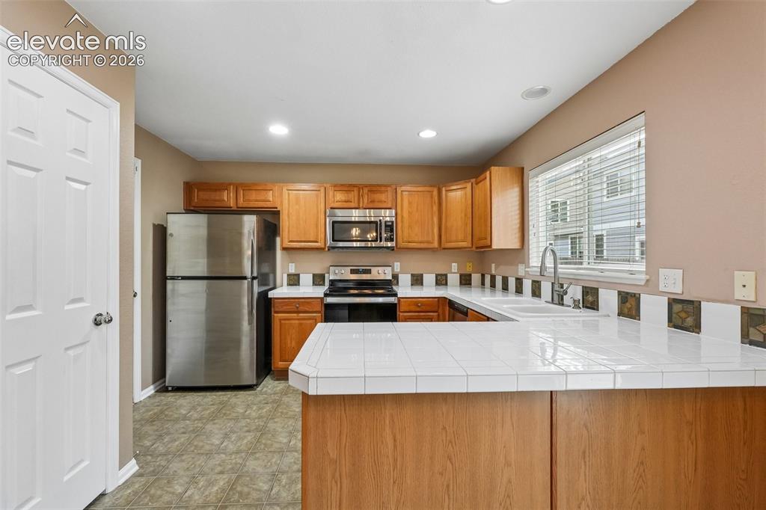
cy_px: 255
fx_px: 319
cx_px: 383
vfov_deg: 77.3
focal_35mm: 15
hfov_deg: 100.4
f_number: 9
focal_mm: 10
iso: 640
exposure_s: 1/40
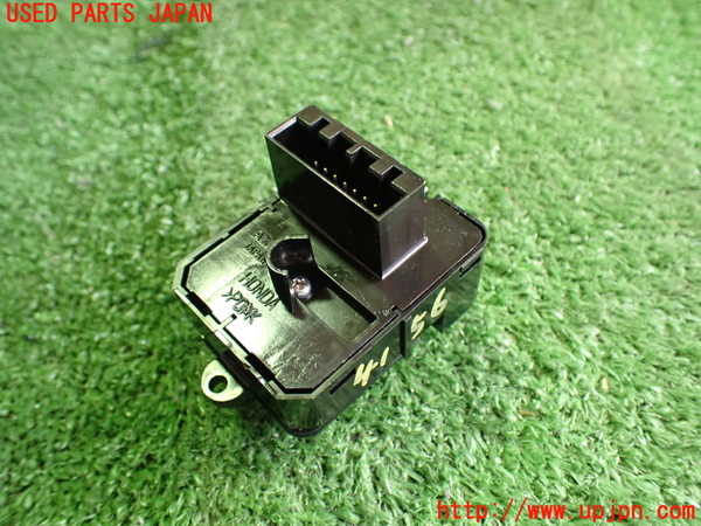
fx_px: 608
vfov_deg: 46.8
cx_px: 350
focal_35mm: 30
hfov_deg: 60.0
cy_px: 263
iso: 800
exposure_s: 1/50
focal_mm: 5.4
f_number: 2.3
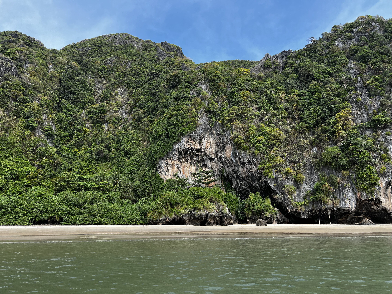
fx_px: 294
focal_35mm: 26
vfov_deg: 53.1
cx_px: 196
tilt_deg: +16.3
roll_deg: -1.3
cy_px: 147
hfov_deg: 67.3
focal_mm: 5.7
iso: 50
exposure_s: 1/1295
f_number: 1.5
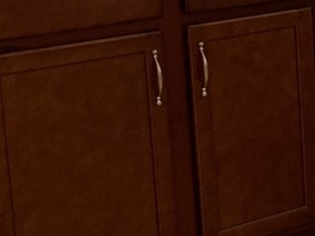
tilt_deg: -8.6
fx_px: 1092
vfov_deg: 12.2
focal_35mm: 120
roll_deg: -0.7
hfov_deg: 14.4
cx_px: 576
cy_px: -6
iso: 80
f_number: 1.8
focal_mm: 4.25
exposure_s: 1/60
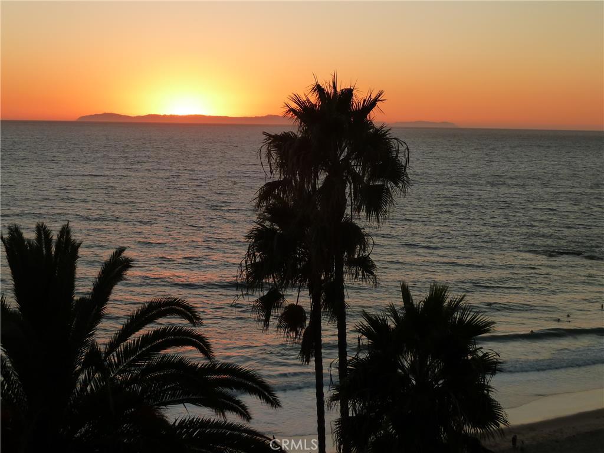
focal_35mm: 63
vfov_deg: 23.3
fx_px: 1099
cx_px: 302
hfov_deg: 30.7
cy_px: 226
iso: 125
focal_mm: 10.3
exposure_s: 1/125
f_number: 4
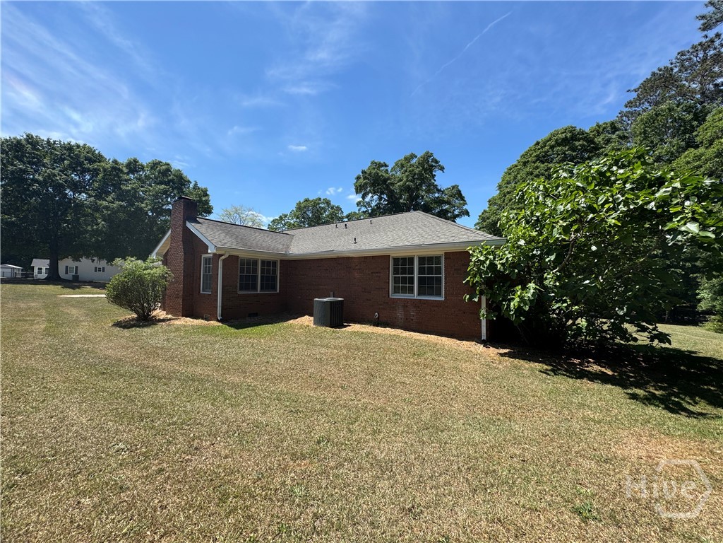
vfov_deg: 85.7
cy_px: 272
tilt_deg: +2.7
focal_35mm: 14
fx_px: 292
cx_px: 362
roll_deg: -0.8
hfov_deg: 102.1
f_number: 2.2
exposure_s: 1/1160
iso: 40
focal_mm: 2.22
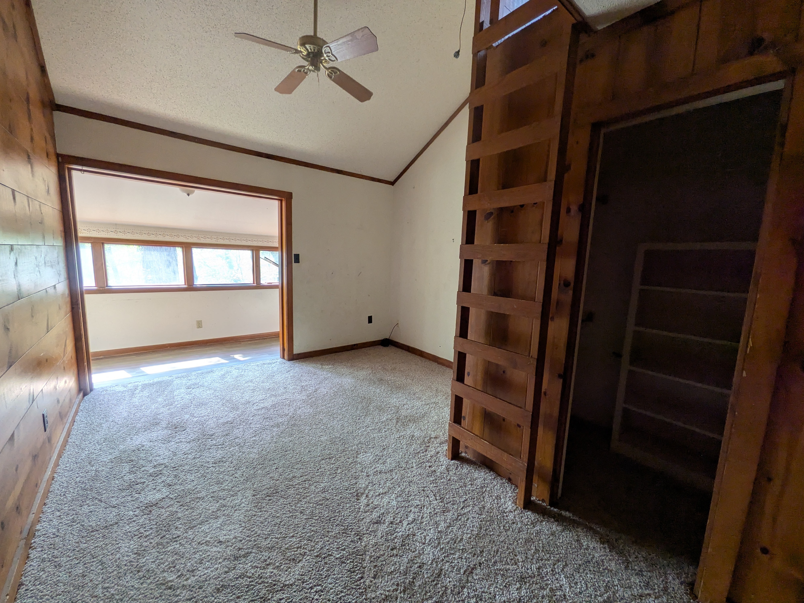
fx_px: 325
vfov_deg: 85.7
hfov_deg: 102.1
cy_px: 302
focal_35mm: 14
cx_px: 402
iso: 88
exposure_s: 1/51
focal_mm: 1.85
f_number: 2.2
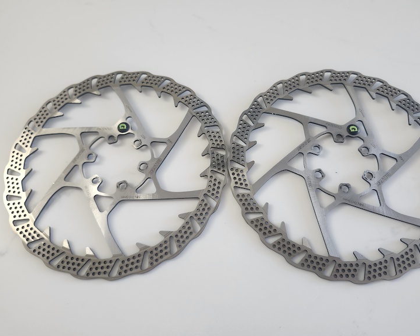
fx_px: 311
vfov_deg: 56.8
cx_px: 223
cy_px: 161
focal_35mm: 25
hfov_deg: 68.0
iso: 400
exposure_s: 1/120
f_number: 1.8
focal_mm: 5.54
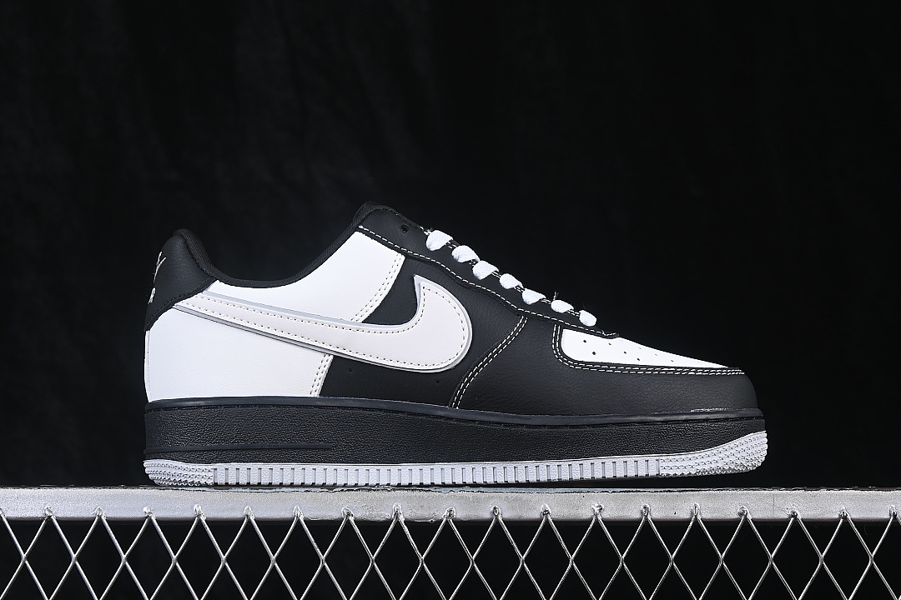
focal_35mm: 75
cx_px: 450
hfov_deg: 27.0
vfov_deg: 18.2
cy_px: 300
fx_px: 1877
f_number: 7.1
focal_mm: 50
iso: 160
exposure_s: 1/60
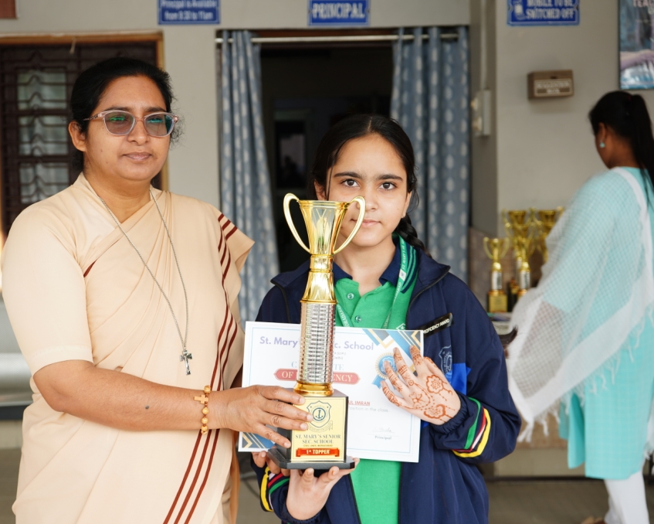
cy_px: 262
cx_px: 266
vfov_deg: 25.8
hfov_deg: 31.9
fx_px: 1142
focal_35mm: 59
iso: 100
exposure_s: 1/80
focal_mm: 52
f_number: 5.6
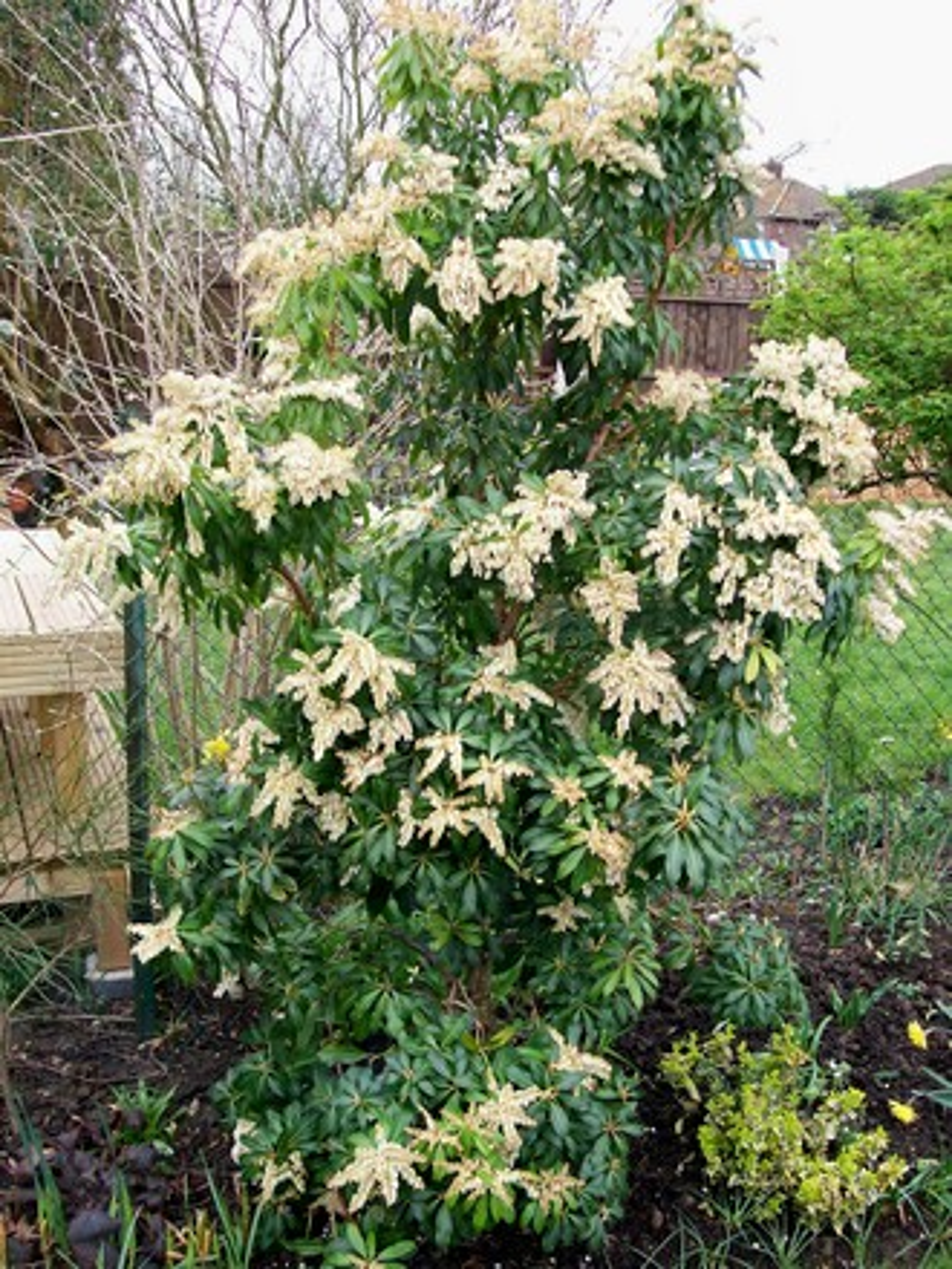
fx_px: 1320
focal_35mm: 36
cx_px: 476
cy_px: 634
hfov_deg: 39.7
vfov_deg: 51.4
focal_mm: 6
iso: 80
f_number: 2.7
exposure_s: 1/172
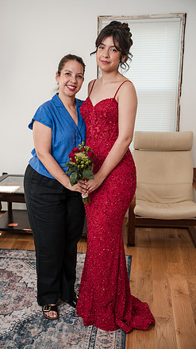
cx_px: 81
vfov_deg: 45.5
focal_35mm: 45
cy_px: 175
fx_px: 416
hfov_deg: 26.4
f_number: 3.2
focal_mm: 42
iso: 1000
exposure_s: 1/250
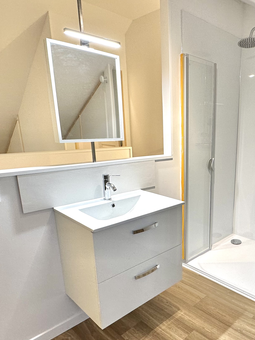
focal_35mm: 26
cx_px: 197
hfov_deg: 50.4
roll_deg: -1.0
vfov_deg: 67.0
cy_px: 195
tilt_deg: -14.9
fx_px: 255
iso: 125
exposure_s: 1/100
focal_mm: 2.22
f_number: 2.2
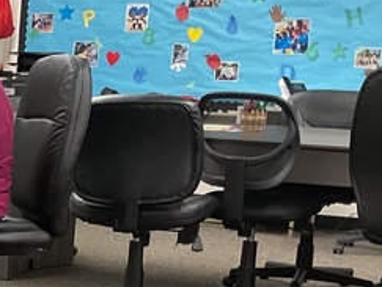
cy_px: 318
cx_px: -234
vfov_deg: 12.0
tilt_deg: -10.4
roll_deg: -2.3
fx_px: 1348
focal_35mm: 122
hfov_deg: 14.7
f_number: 1.8
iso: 64
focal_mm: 3
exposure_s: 1/60
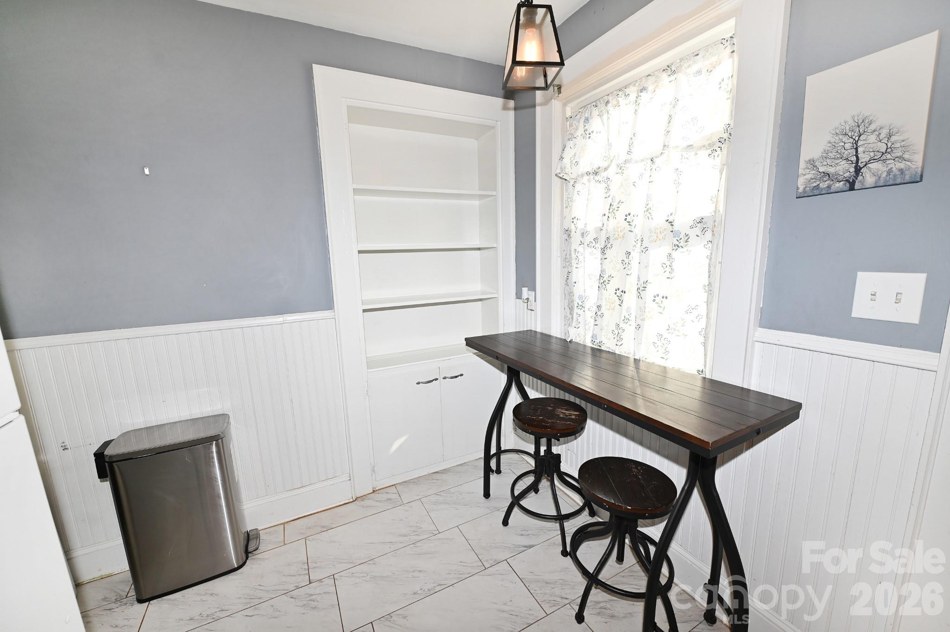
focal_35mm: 14
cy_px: 316
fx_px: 369
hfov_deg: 104.3
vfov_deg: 81.1
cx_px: 475
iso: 200
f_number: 5.6
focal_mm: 14
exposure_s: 1/125
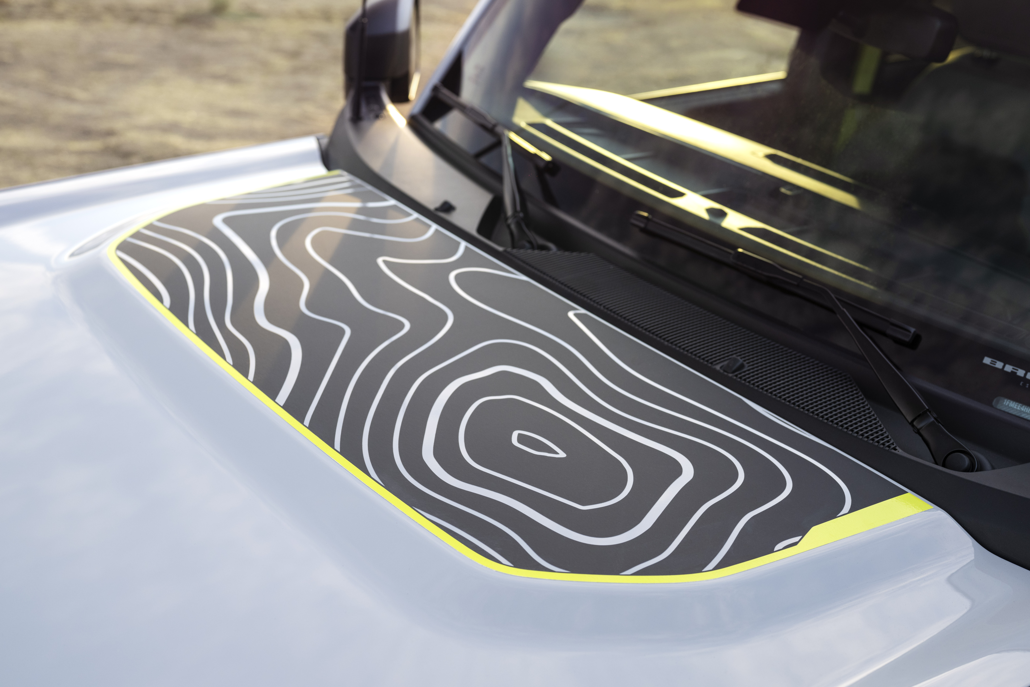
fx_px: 1430
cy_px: 344
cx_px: 515
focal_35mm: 50
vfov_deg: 27.0
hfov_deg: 39.6
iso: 500
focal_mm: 50
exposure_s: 1/160
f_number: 4
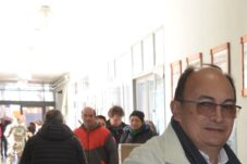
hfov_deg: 18.3
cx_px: 353
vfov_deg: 13.0
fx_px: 692
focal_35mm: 101
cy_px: 225
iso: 400
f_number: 3.8
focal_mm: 22
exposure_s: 1/80
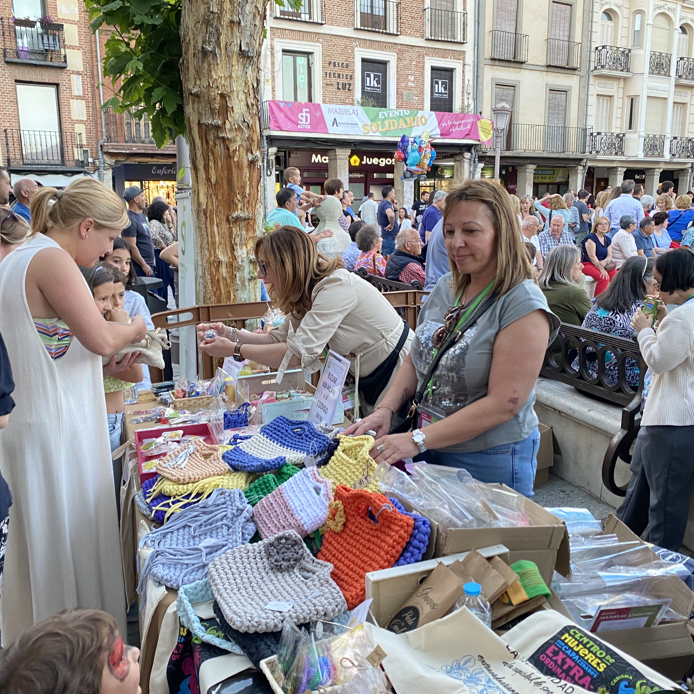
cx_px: 350
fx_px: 703
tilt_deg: -12.7
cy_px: 348
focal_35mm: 31
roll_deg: +0.9
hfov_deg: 52.5
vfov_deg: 52.5
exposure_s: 1/60
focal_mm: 4.25
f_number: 1.8
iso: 125
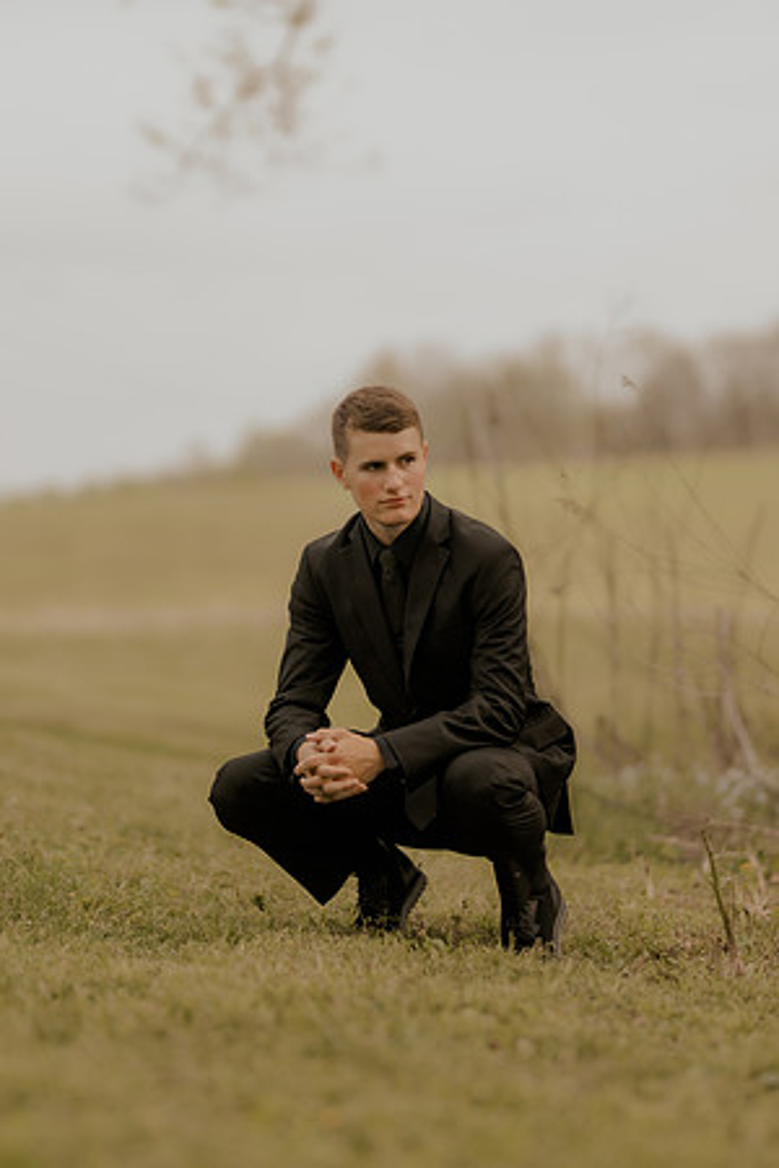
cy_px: 584
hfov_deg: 10.8
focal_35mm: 127
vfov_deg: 16.1
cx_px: 390
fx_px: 4122
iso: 160
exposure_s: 1/2500
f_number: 1.4
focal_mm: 85
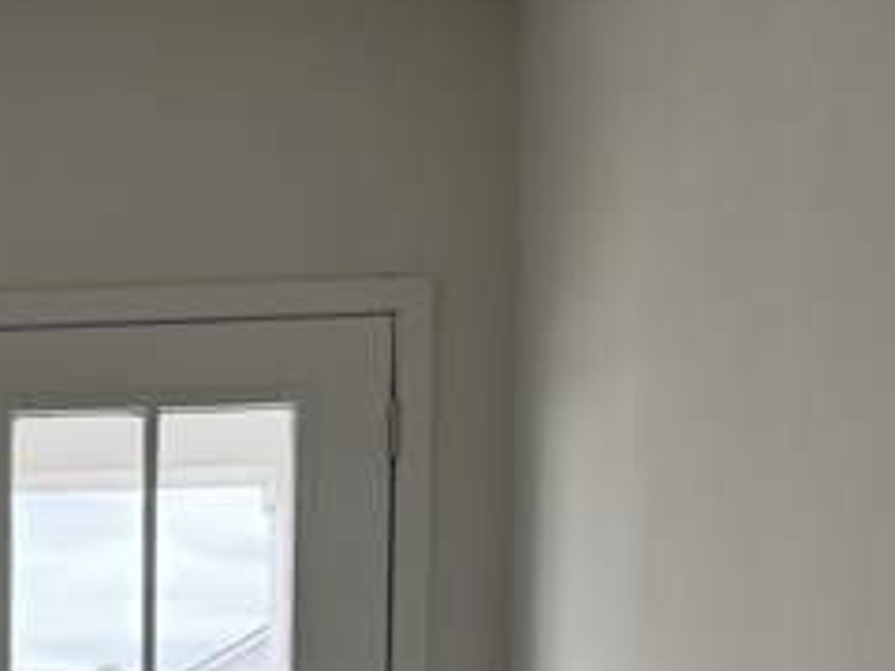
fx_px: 2068
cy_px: 913
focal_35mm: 80
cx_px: -142
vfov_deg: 17.1
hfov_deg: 22.7
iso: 80
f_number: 1.78
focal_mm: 6.76
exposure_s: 1/142
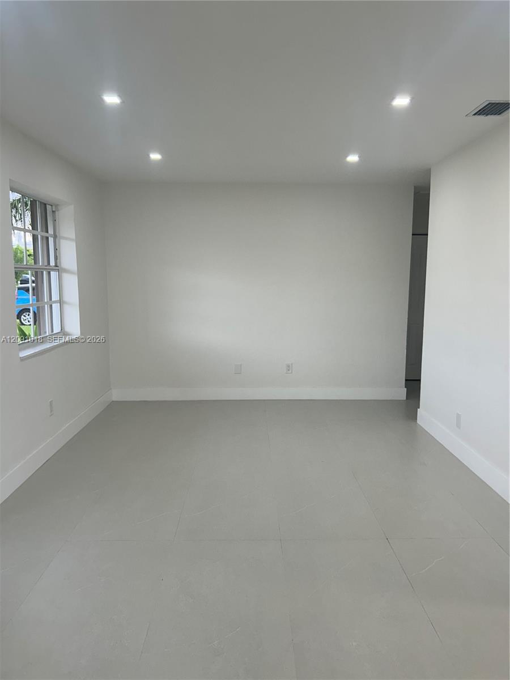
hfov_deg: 53.1
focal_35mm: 26
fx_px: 511
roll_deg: -0.6
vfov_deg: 67.3
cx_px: 255
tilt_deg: -7.5
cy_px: 340
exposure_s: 1/124
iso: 64
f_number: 1.5
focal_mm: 5.7
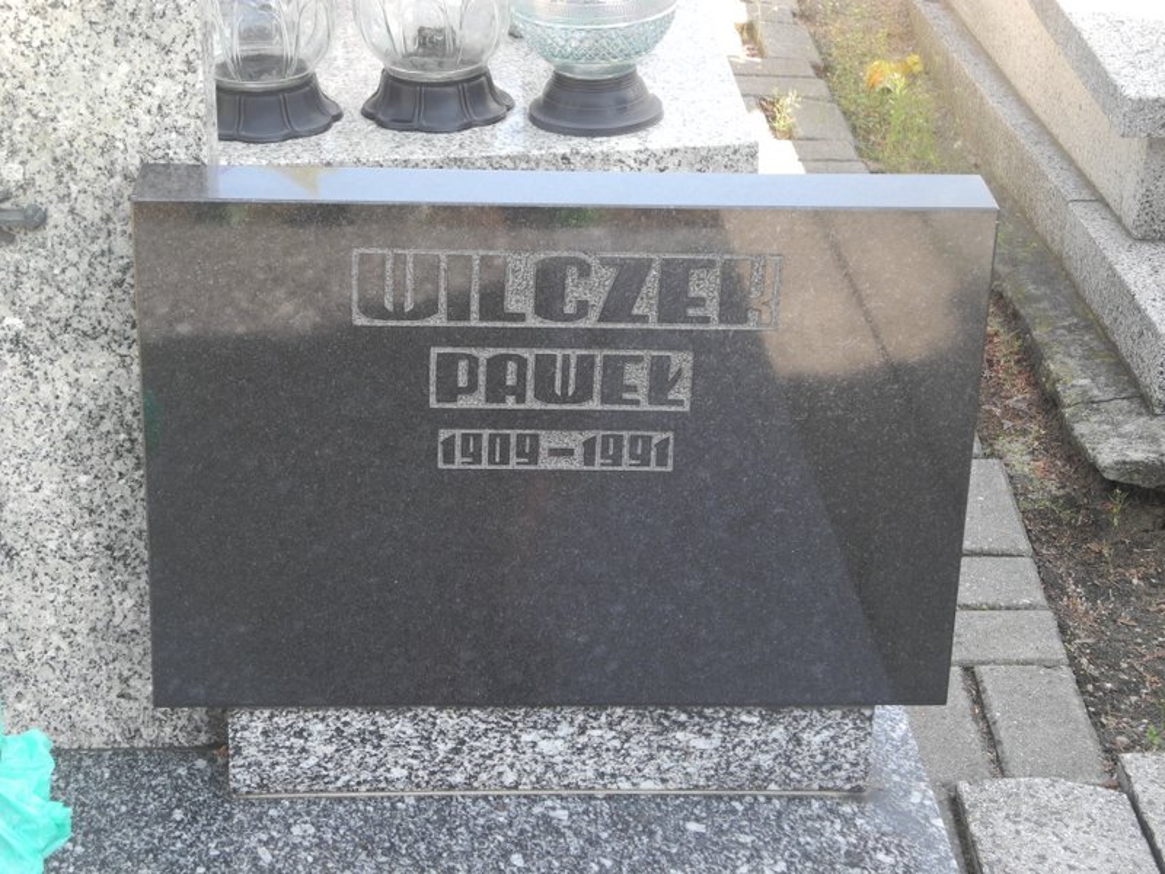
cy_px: 437
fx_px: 2558
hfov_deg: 25.7
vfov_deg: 19.4
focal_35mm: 76
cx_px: 582
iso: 100
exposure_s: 1/100
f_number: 4
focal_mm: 16.3
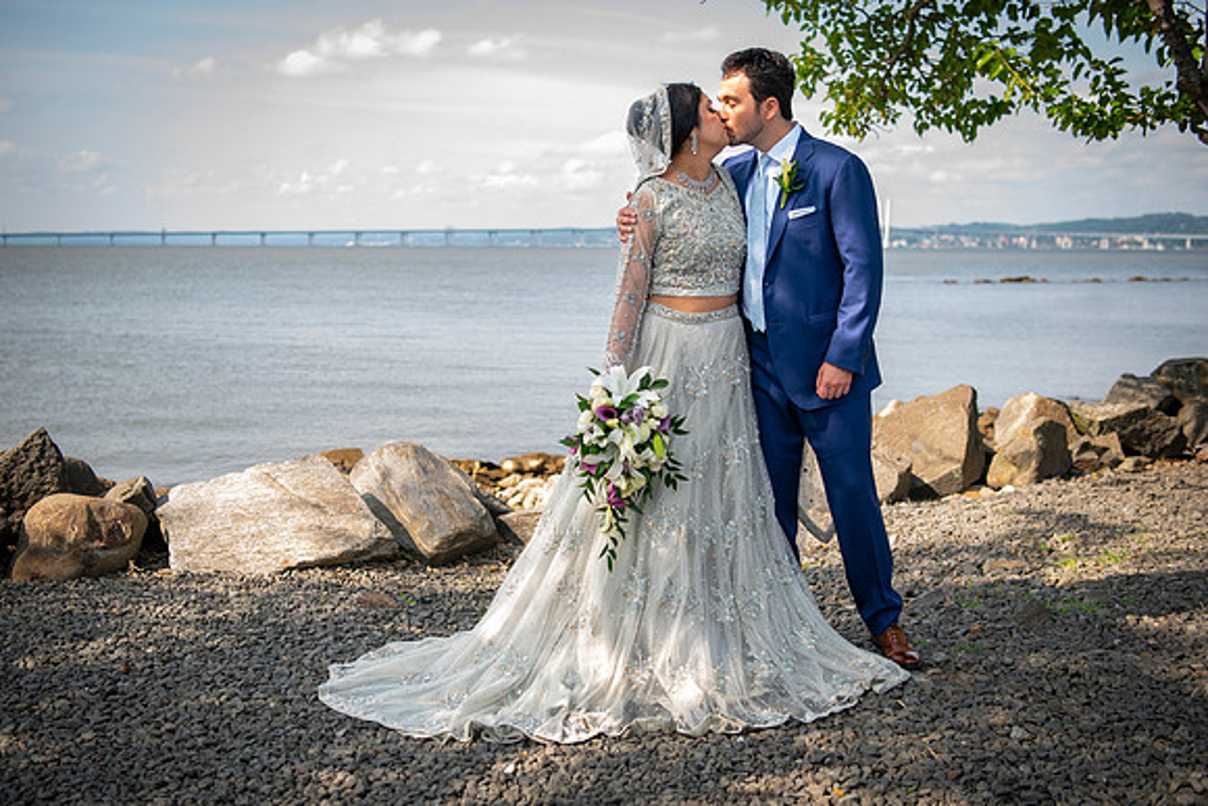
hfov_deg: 45.9
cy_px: 405
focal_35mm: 43
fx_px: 1428
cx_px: 600
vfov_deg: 31.5
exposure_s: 1/320
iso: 50
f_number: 2.8
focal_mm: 40
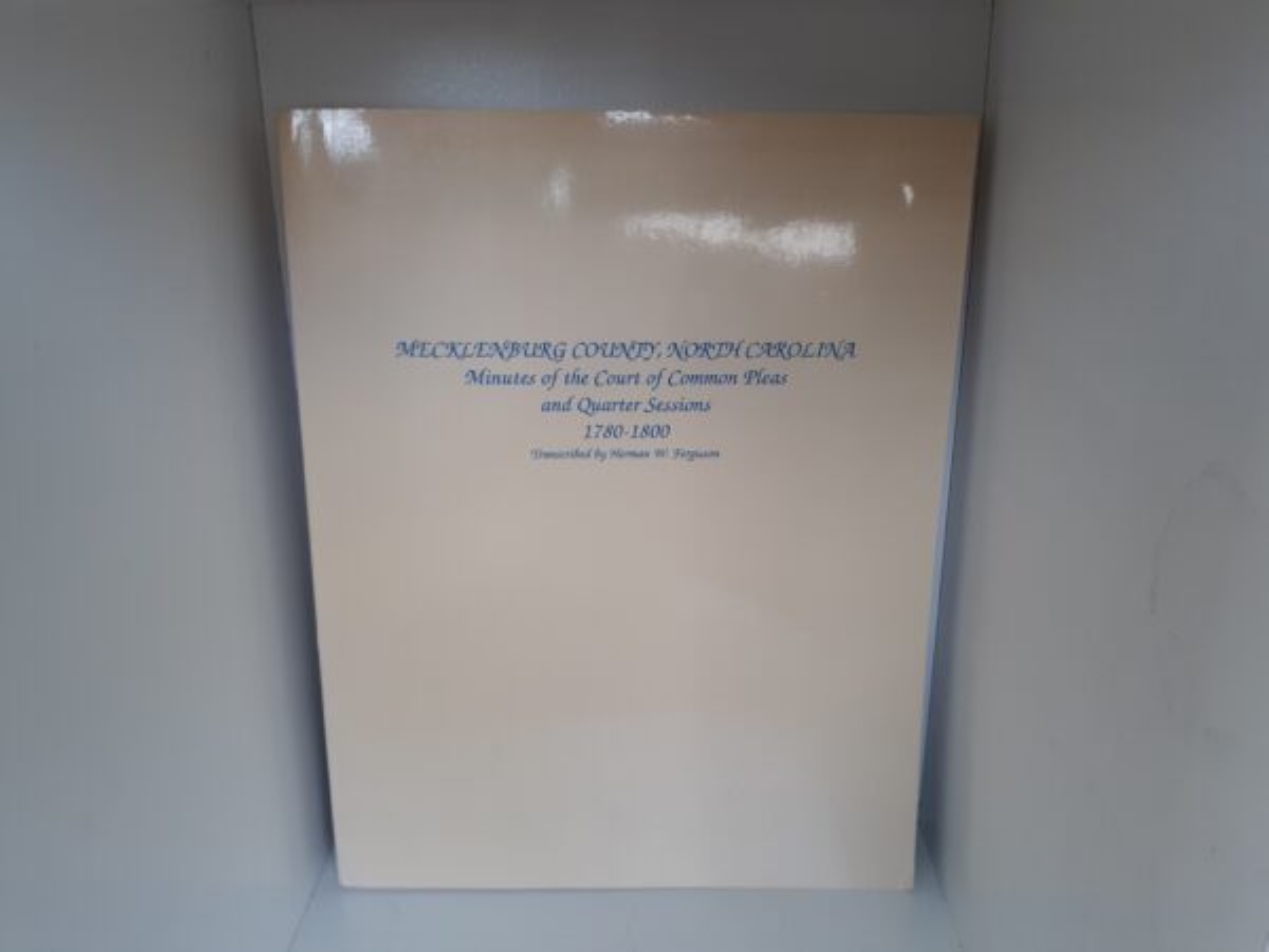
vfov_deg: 49.7
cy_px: 476
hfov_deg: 63.4
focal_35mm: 28
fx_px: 1026
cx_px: 634
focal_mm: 3.7
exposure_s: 1/50
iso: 40
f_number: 1.7
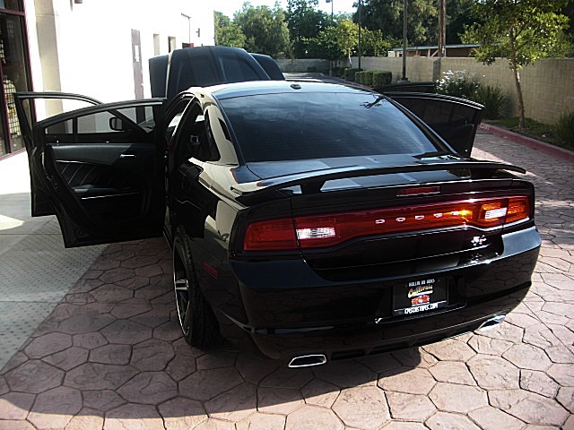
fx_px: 597
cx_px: 287
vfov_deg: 39.7
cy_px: 215
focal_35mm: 36
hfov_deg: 51.4
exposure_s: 1/250
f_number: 2.8
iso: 50
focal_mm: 6.3
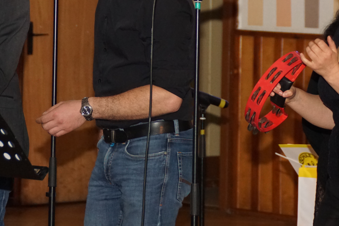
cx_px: 129
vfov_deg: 5.0
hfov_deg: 7.5
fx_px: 2589
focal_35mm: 275
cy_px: 19
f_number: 5.6
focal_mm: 100
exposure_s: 1/60
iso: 1600
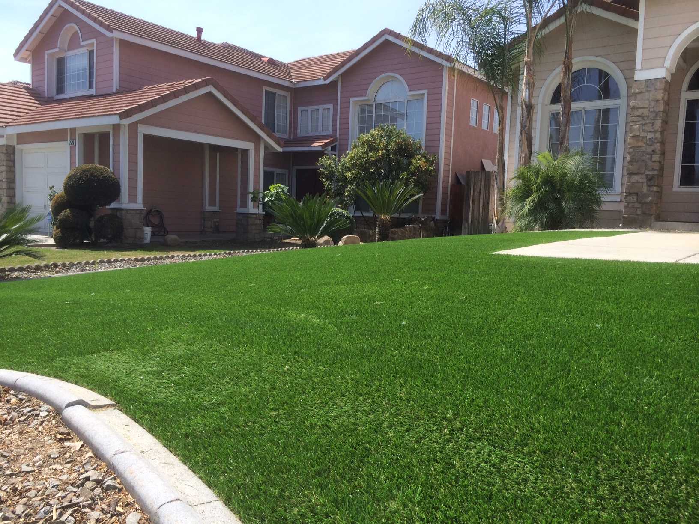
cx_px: 350
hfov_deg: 60.0
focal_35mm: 30
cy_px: 262
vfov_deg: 46.8
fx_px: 606
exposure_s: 1/1282
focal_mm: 4.12
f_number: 2.2
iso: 32
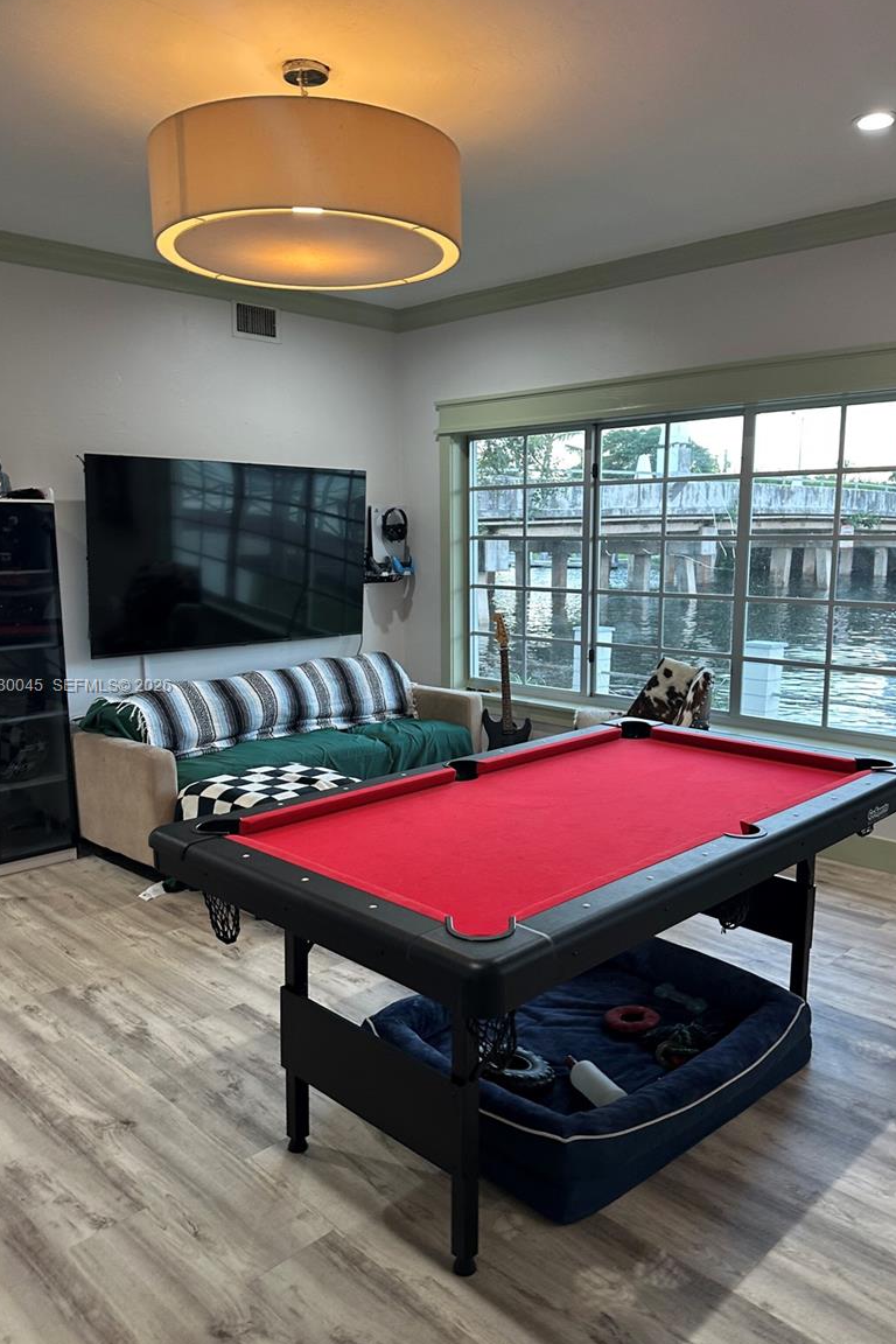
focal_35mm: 26
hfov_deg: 49.5
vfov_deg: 69.4
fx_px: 971
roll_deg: -1.5
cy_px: 687
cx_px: 481
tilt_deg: -9.2
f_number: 1.78
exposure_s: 1/60
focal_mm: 6.86
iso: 200
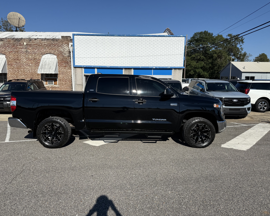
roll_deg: -0.5
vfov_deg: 56.8
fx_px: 200
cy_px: 108
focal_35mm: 25
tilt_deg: -8.2
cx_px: 131
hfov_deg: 68.1
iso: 80
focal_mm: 6.76
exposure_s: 1/6711
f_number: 1.78
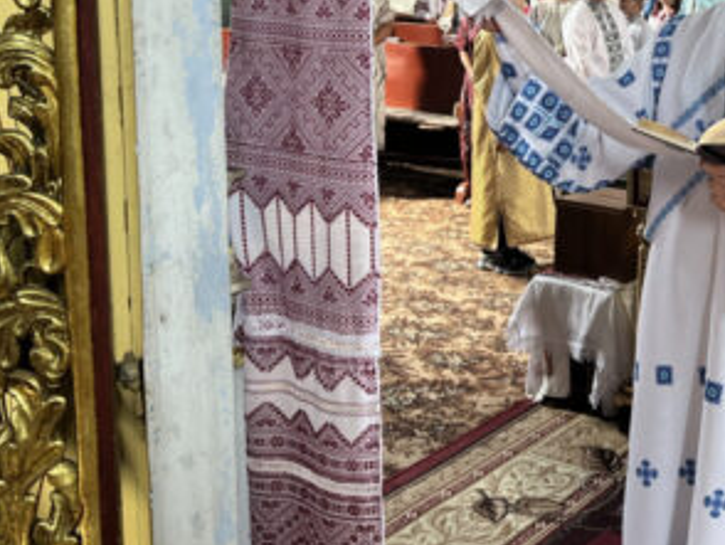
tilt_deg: -7.9
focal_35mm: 53
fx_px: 1111
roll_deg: -0.8
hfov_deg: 33.9
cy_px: 99
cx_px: 676
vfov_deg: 27.0
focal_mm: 5.7
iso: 80
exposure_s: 1/50
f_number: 1.5
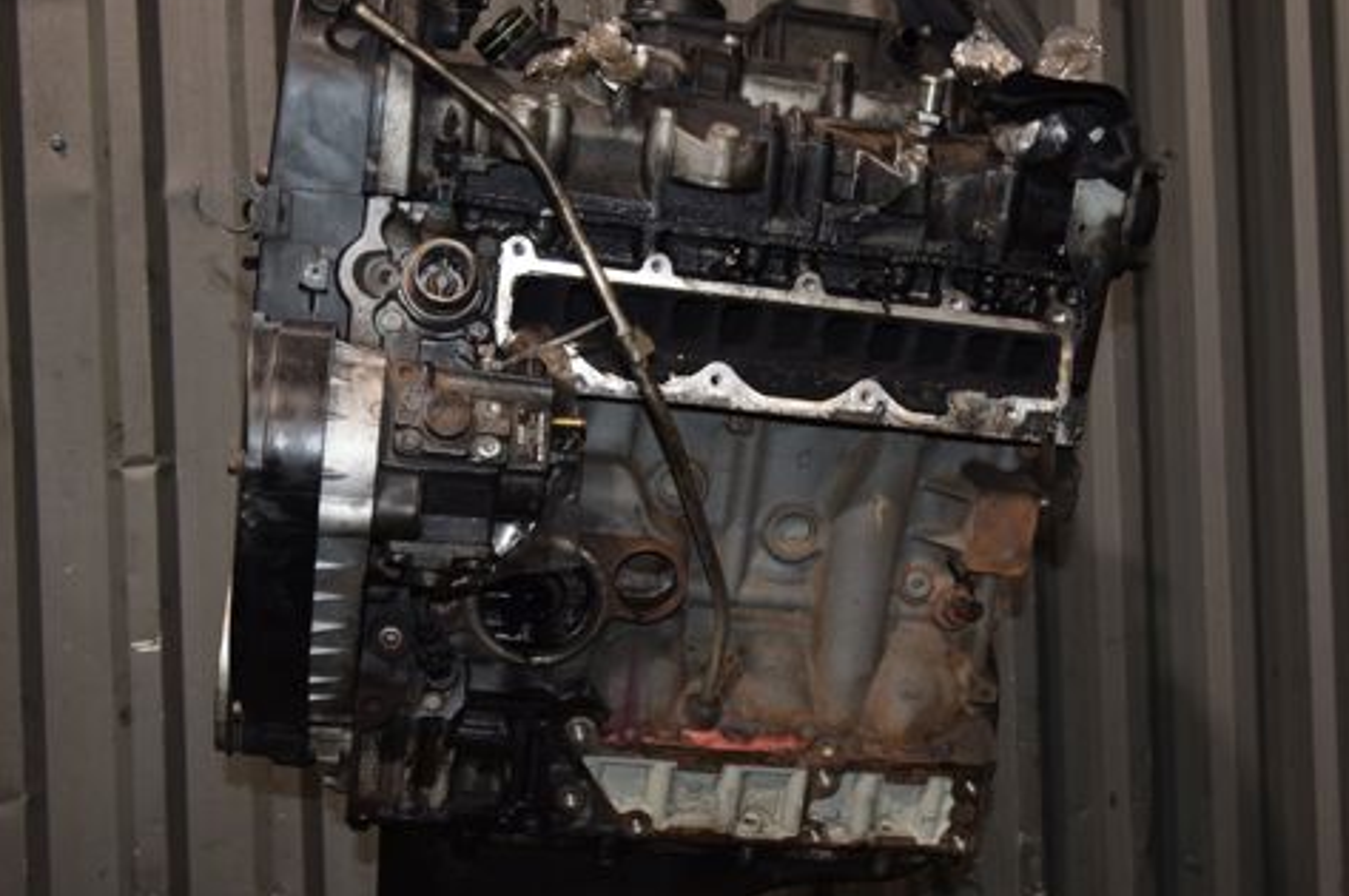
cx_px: 814
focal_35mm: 51
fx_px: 1897
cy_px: 486
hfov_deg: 39.0
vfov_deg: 26.6
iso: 800
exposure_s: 1/60
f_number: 5
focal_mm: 25
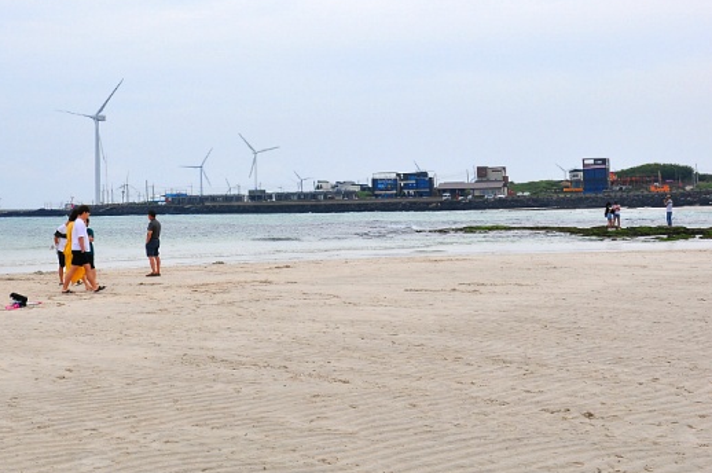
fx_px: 1180
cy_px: 133
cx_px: 201
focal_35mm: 60
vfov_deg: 22.5
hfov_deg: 33.1
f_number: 11
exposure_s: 1/100
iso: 200
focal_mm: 27
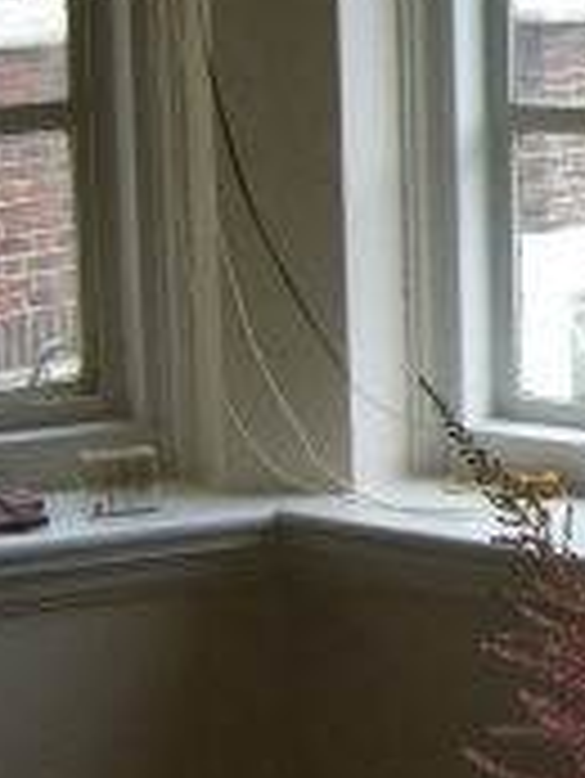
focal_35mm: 110
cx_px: 886
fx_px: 2476
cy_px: 256
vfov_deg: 17.8
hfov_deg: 12.8
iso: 80
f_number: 2.8
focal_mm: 5.8
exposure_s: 1/40
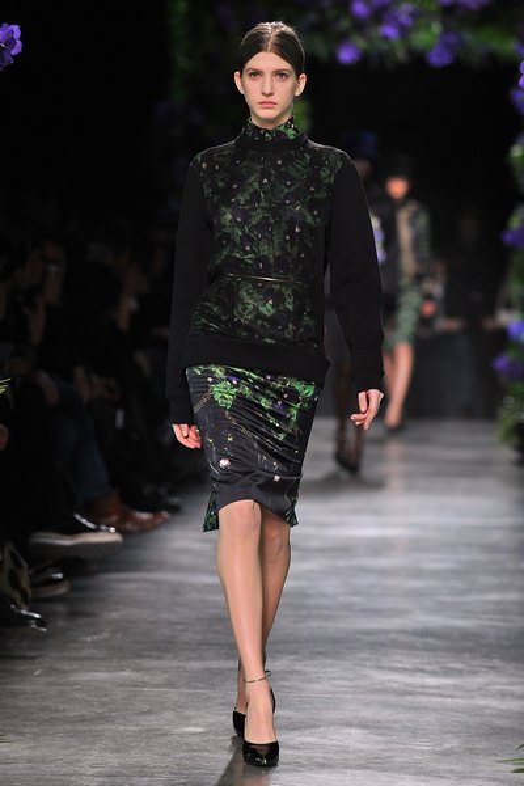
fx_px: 4366
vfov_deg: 10.3
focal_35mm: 200
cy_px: 393
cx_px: 262
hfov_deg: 6.9
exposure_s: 1/400
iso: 2000
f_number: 4
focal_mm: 200
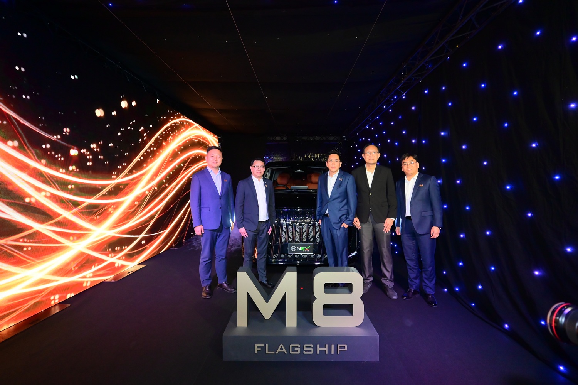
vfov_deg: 70.4
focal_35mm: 17
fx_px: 273
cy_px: 192
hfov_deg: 93.3
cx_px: 289
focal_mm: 17
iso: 3200
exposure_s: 1/160
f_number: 4.5
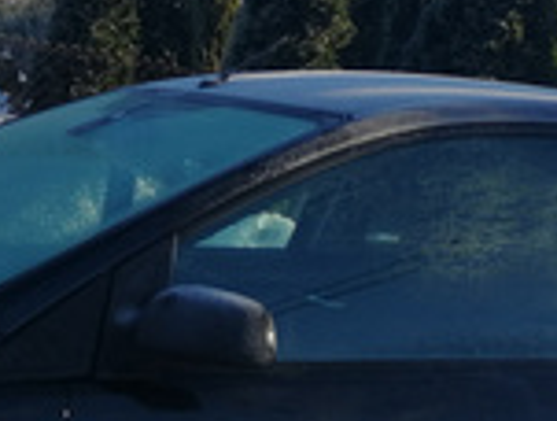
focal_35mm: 107
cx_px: 199
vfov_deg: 13.9
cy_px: 307
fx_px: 1726
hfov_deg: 18.3
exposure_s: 1/965
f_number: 1.8
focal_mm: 3.95
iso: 50
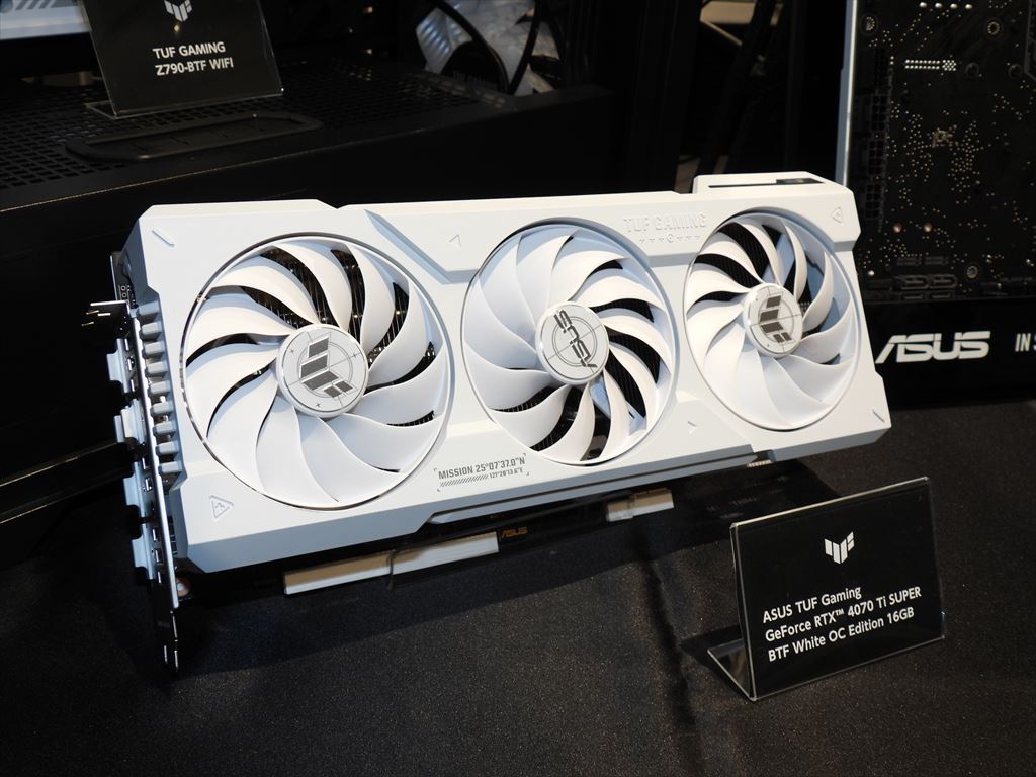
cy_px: 388
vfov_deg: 40.7
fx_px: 1047
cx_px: 518
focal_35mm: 35
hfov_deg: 52.6
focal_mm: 6.2
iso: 100
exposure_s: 1/50
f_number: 3.2
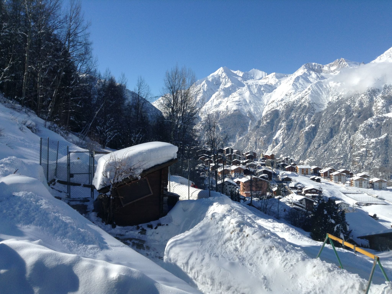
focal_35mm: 33
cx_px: 196
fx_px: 374
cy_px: 147
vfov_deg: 42.9
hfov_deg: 55.4
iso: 32
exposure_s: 1/2000
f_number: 2.4
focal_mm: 3.3
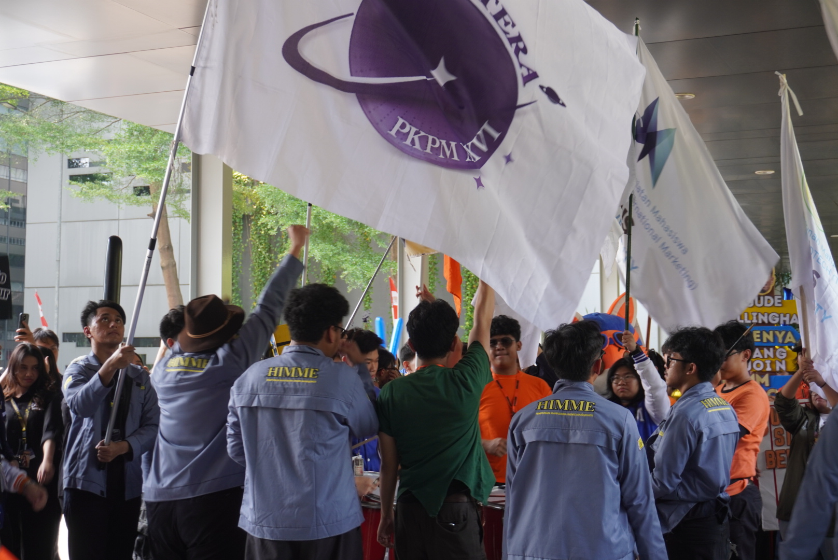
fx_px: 1258
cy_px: 280
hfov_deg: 36.8
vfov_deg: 25.1
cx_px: 419
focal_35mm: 54
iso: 250
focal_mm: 36
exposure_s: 1/60
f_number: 5.6
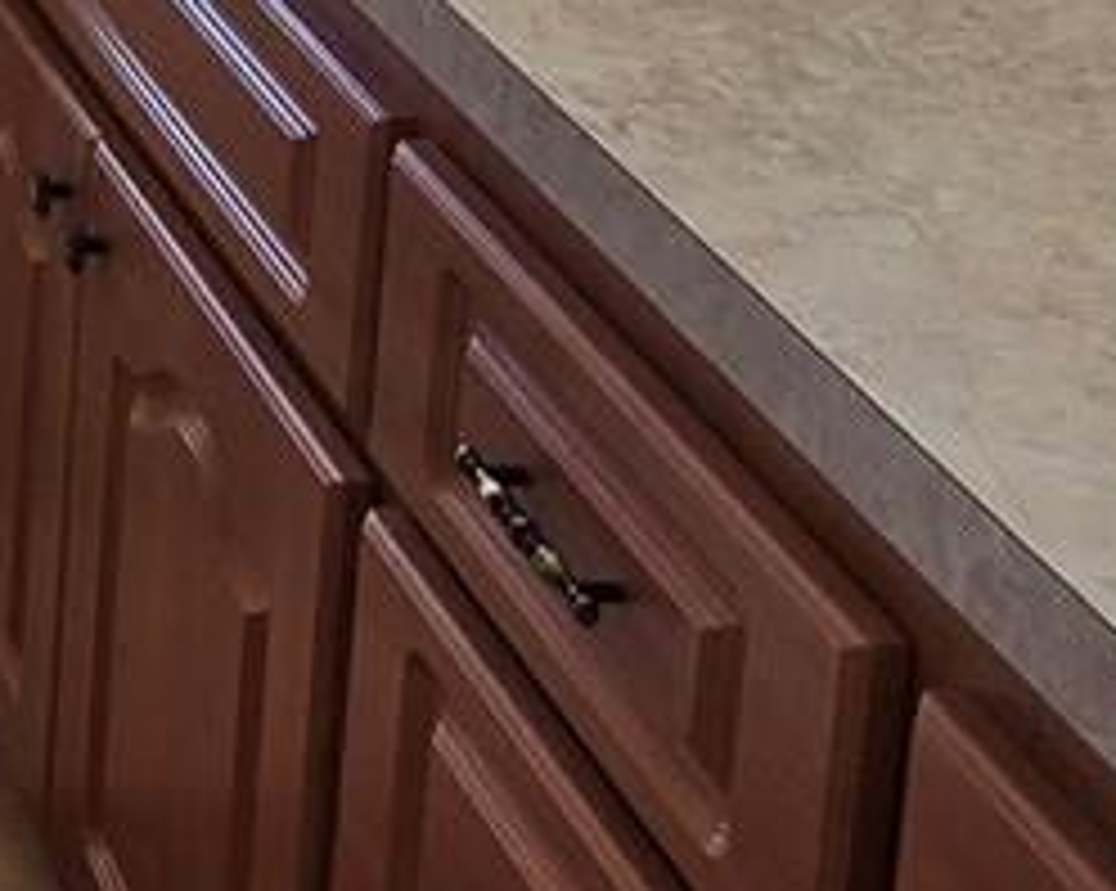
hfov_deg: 19.4
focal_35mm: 82
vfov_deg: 15.4
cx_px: -698
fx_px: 2706
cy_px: -832
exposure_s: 1/120
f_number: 2.2
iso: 50
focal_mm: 2.2
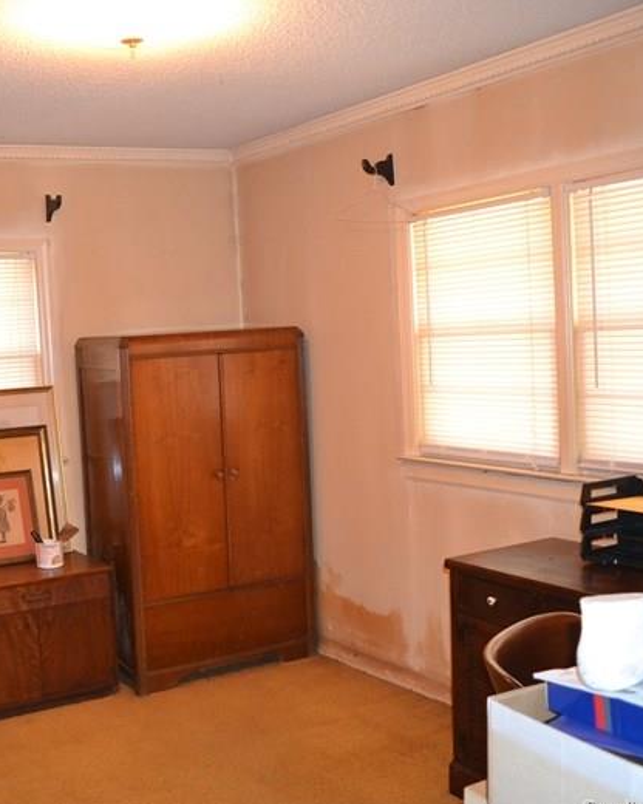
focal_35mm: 39
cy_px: 411
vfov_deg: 46.8
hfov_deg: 37.1
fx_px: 928
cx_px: 141
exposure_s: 1/60
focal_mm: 18
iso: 2200
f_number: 3.5
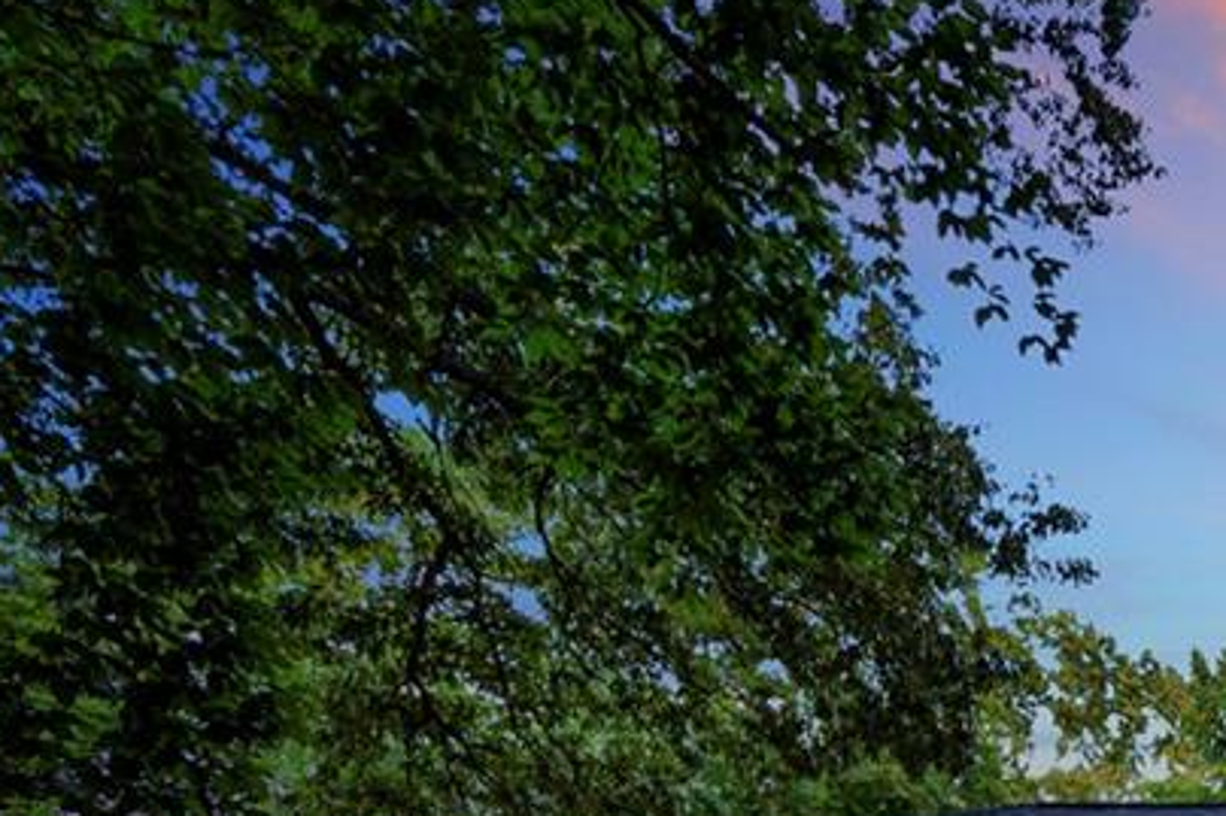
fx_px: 1294
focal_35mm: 38
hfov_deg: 36.8
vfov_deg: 30.1
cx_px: 1520
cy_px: 968
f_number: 11
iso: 640
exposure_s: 1/10
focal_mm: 10
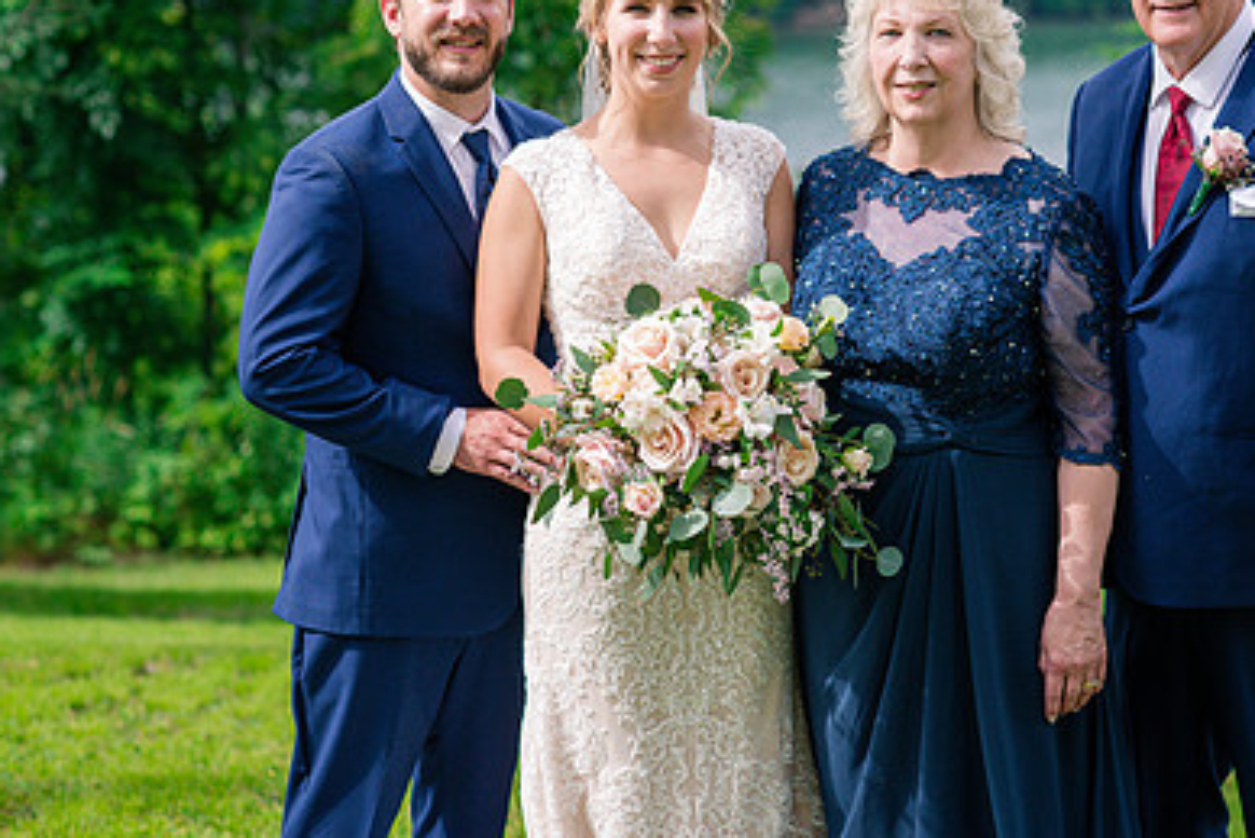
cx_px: 857
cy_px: 273
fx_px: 4429
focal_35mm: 127
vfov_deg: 10.8
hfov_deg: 16.1
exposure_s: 1/3200
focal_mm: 85
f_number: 3.2
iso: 500
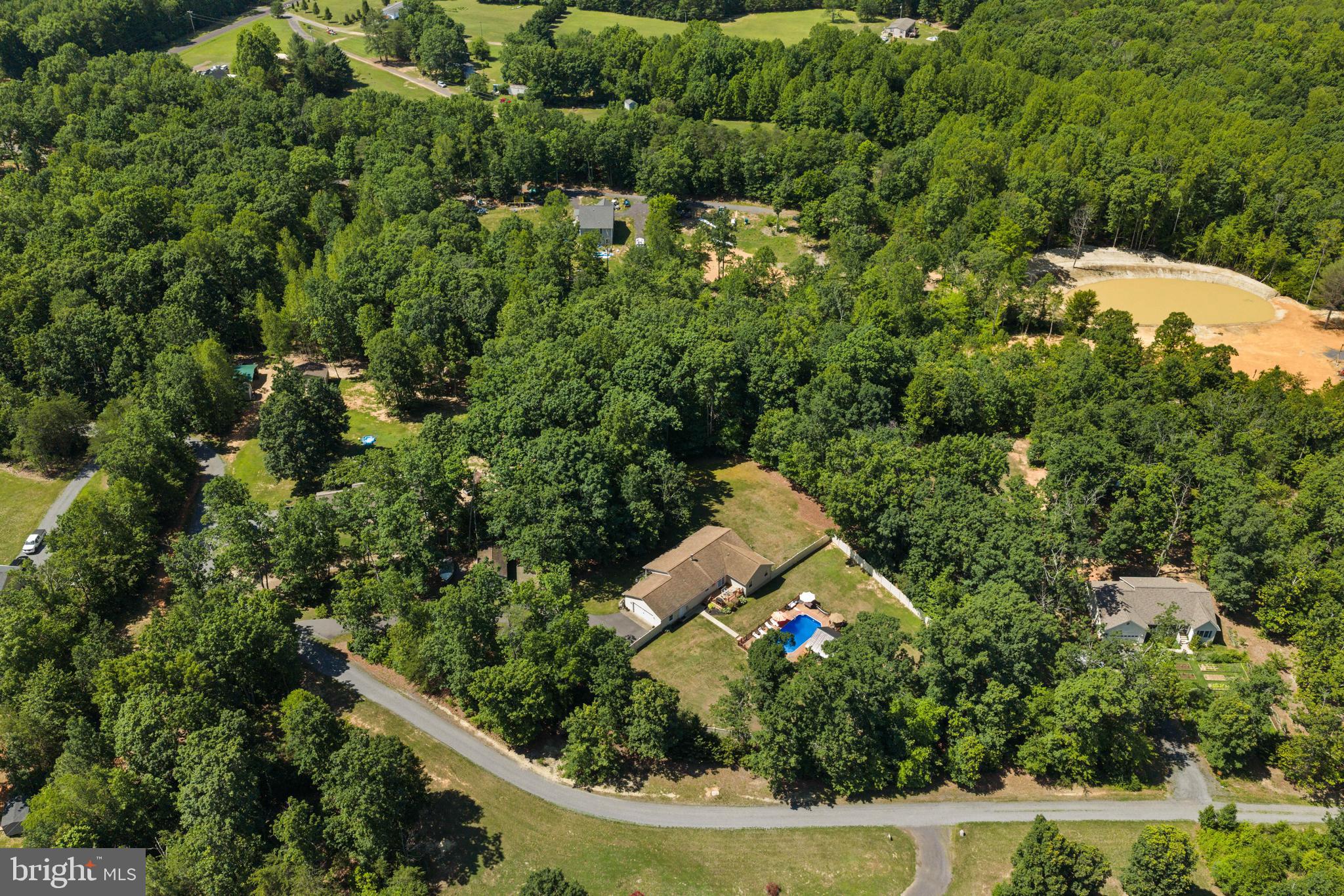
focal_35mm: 28
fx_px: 1045
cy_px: 448
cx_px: 672
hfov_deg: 65.5
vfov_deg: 46.4
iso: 1000
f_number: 2.8
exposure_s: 1/500
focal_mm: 14.45
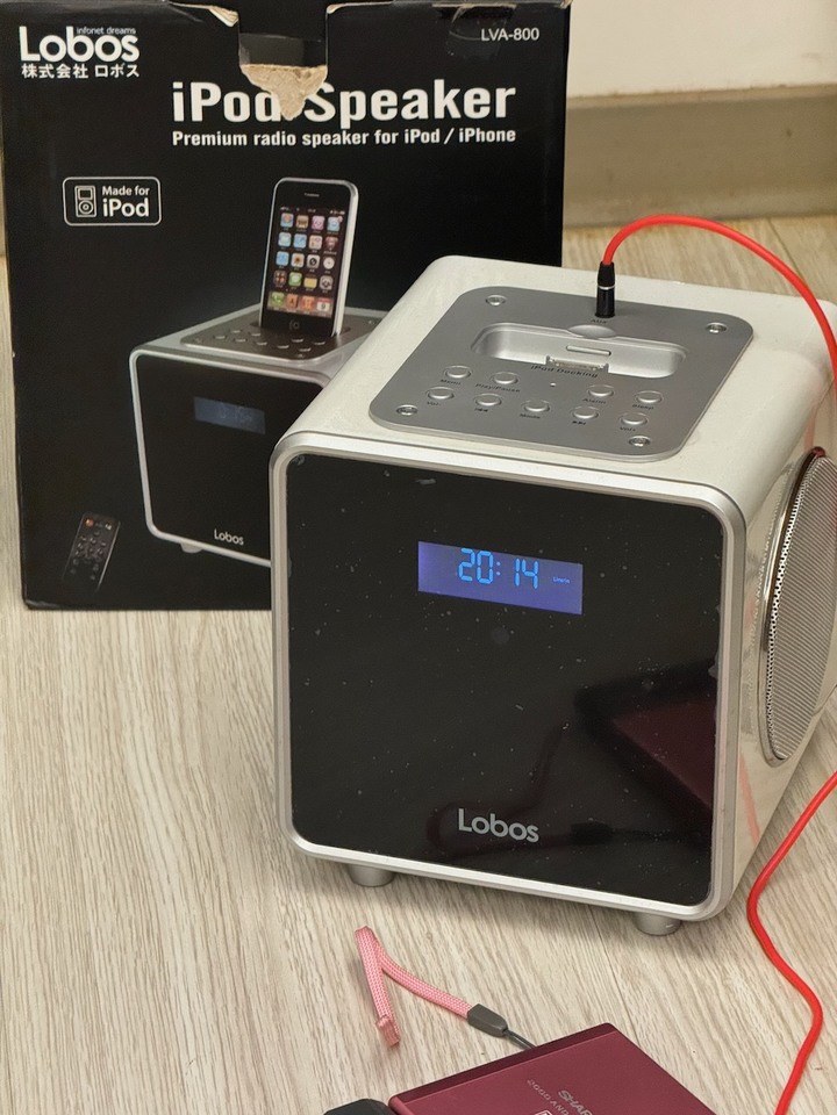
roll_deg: -0.3
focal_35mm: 120
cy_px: 558
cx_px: 418
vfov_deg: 16.4
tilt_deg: -26.1
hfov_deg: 12.3
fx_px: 3869
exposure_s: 1/40
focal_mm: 15.66
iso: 800
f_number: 2.8
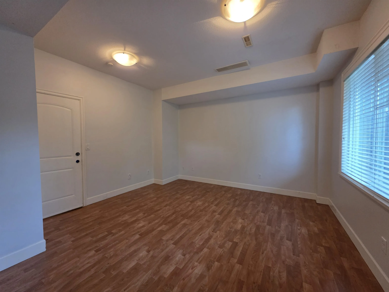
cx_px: 194
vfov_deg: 89.9
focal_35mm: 13
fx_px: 146
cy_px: 146
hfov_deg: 106.2
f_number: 1.9
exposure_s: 1/60
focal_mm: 2.2
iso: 400
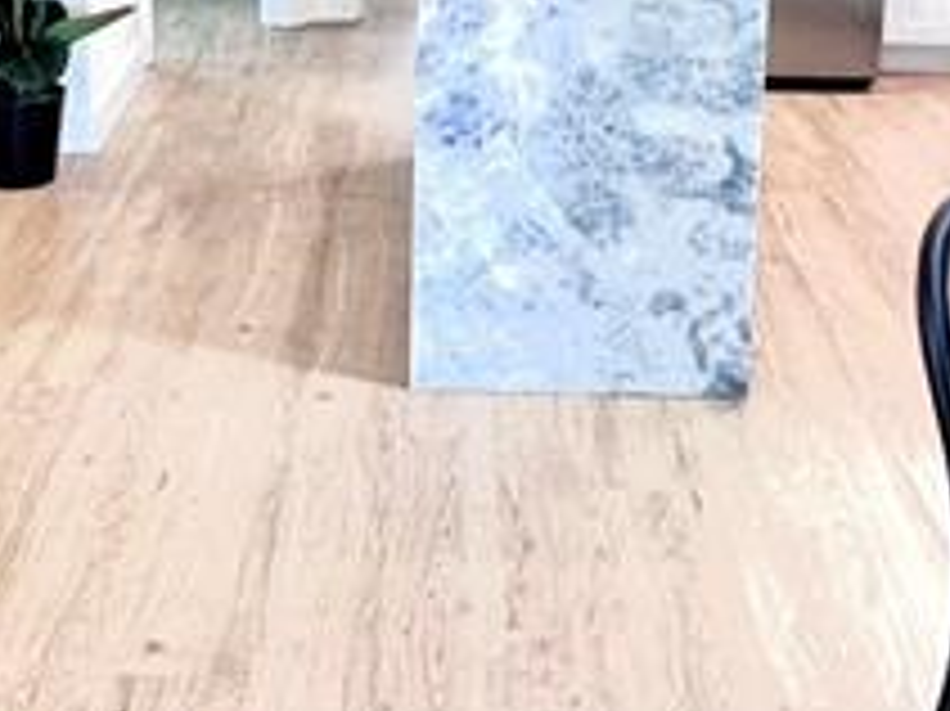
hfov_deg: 30.7
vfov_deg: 21.9
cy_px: -86
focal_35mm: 63
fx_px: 1728
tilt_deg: -9.5
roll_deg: -0.7
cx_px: 414
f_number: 1.8
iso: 125
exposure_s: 1/120
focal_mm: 1.57
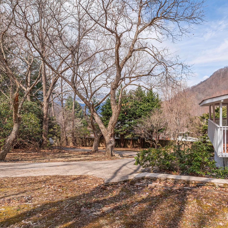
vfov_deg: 67.3
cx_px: 156
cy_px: 114
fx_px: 171
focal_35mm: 23
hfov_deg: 65.1
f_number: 7.1
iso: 320
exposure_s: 1/3200
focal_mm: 18
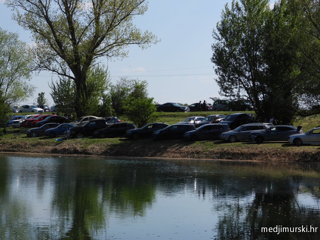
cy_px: 120
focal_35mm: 97
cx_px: 160
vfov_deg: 15.2
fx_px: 897
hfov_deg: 20.2
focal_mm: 17.5
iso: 100
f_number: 3.5
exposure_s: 1/1600
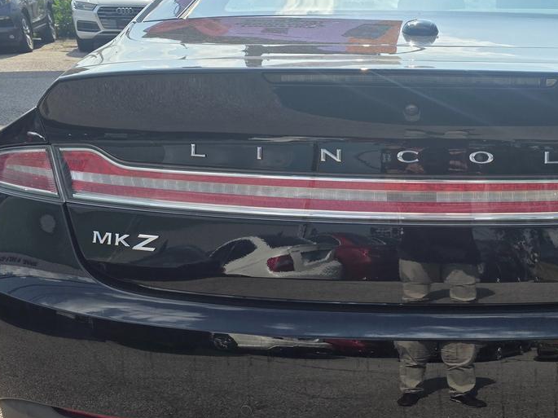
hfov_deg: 42.2
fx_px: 693
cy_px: 251
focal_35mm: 43
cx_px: 437
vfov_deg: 33.5
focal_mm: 6.3
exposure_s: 1/5296
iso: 80
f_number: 1.7
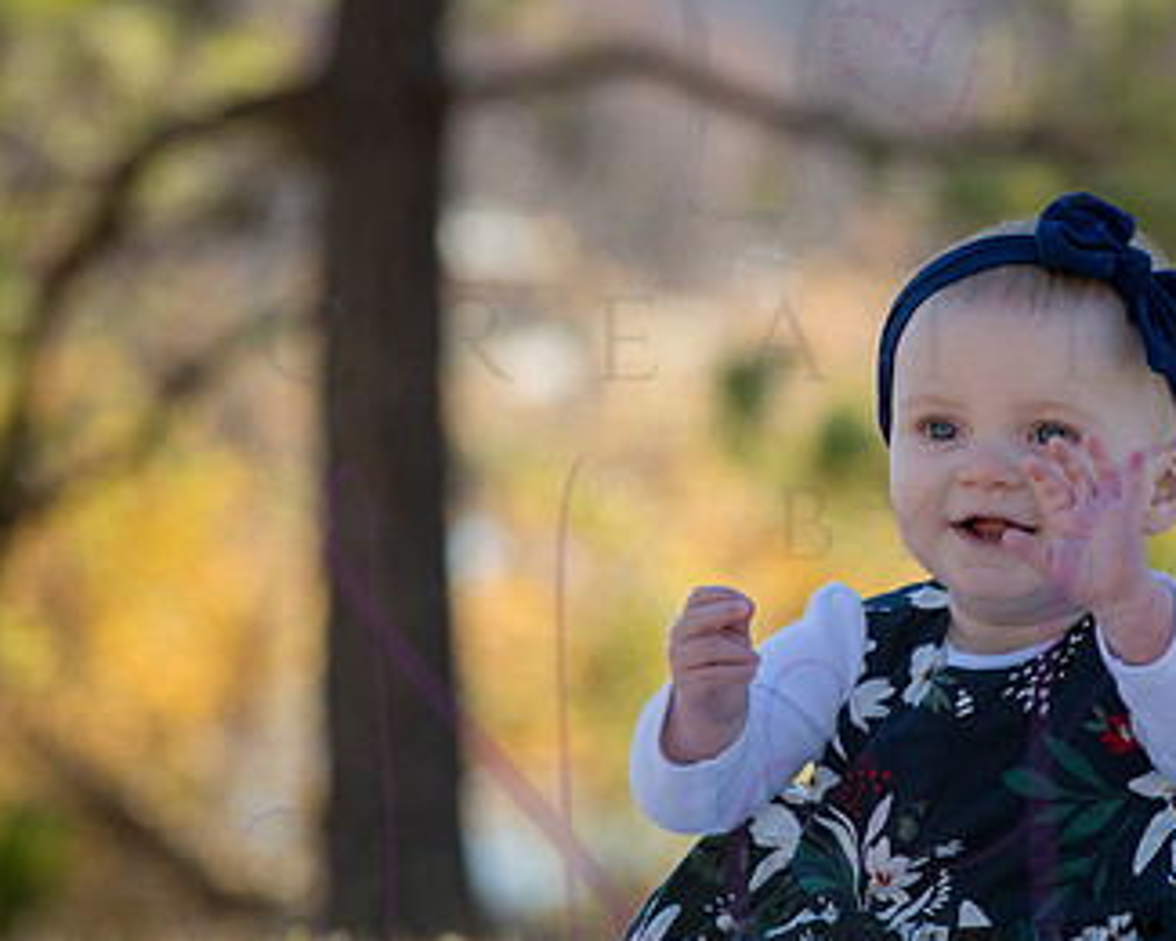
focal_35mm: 243
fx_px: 8458
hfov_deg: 7.9
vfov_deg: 6.4
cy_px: 516
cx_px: 926
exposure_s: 1/640
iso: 400
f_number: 5.6
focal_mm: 145
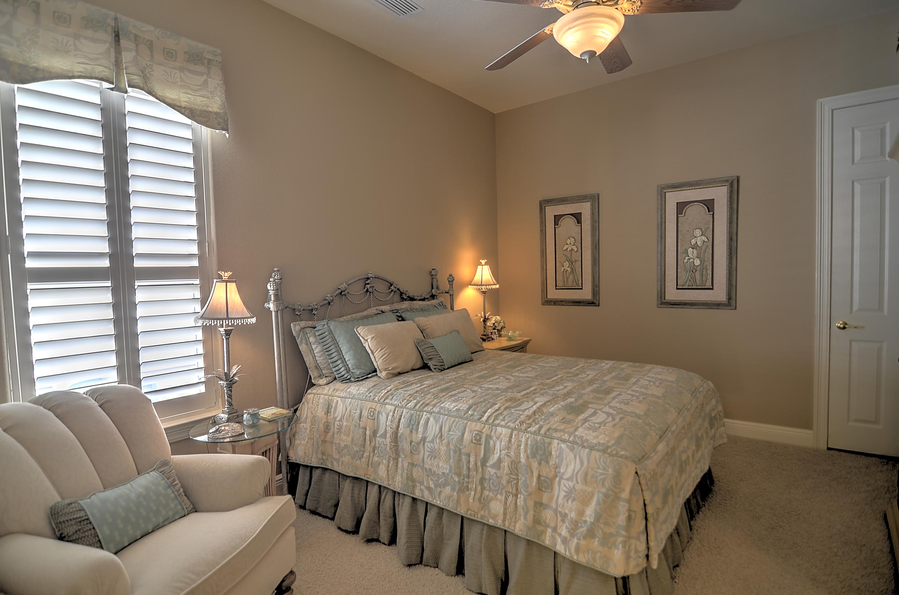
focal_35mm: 18
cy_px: 297
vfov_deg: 68.5
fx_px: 437
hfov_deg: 91.6
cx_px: 467
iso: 100
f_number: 2.8
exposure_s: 1/15
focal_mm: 11
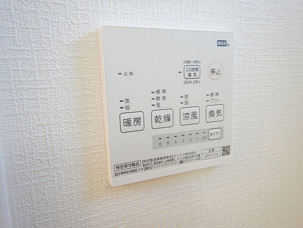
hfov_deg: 71.6
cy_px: 114
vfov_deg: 56.8
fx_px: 210
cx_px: 152
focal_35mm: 24
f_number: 2.8
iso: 400
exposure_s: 1/25
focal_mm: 4.3
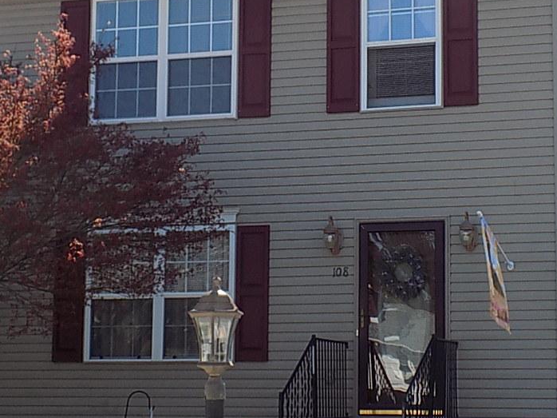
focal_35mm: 94
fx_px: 1512
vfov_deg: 15.7
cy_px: 214
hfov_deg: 20.9
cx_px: 318
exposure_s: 1/500
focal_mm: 7.3
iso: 80
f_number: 3.6
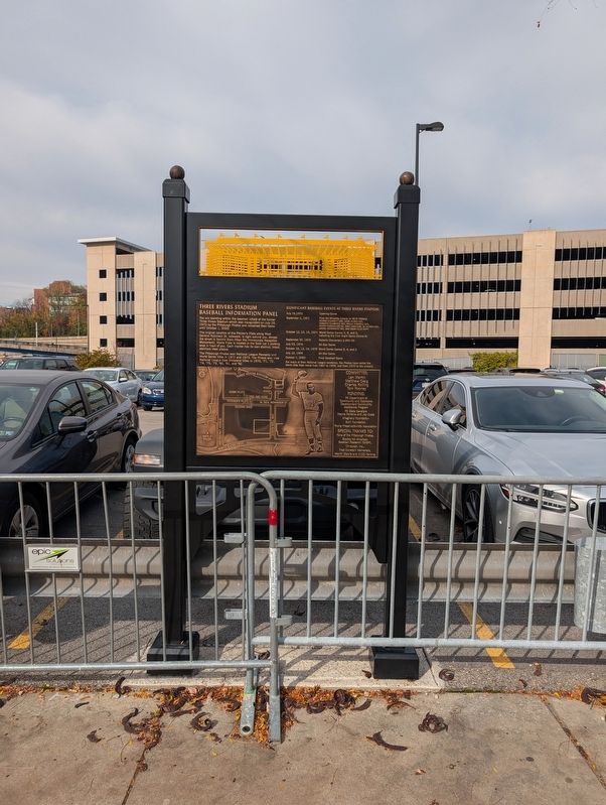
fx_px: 559
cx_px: 303
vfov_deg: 71.5
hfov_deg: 57.0
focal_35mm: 24
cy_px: 402
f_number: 1.68
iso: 22
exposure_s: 1/6897
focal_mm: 6.9
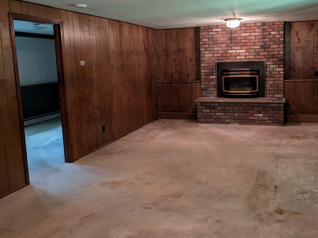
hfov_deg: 56.1
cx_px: 199
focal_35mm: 32
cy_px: 90
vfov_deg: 43.8
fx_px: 294
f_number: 1.68
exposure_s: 1/30
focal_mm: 6.9
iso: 154
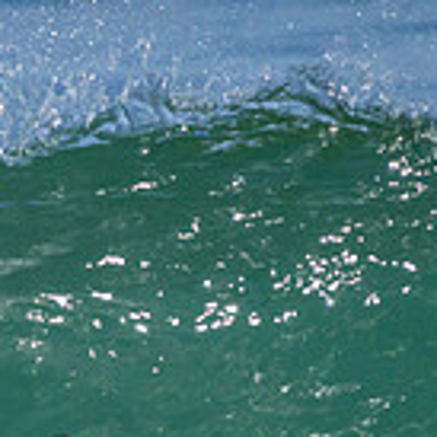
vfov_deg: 0.6
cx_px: 26
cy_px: 458
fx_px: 41220
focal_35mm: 2886
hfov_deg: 0.6
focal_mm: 800
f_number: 11
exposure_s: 1/1250
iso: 1600
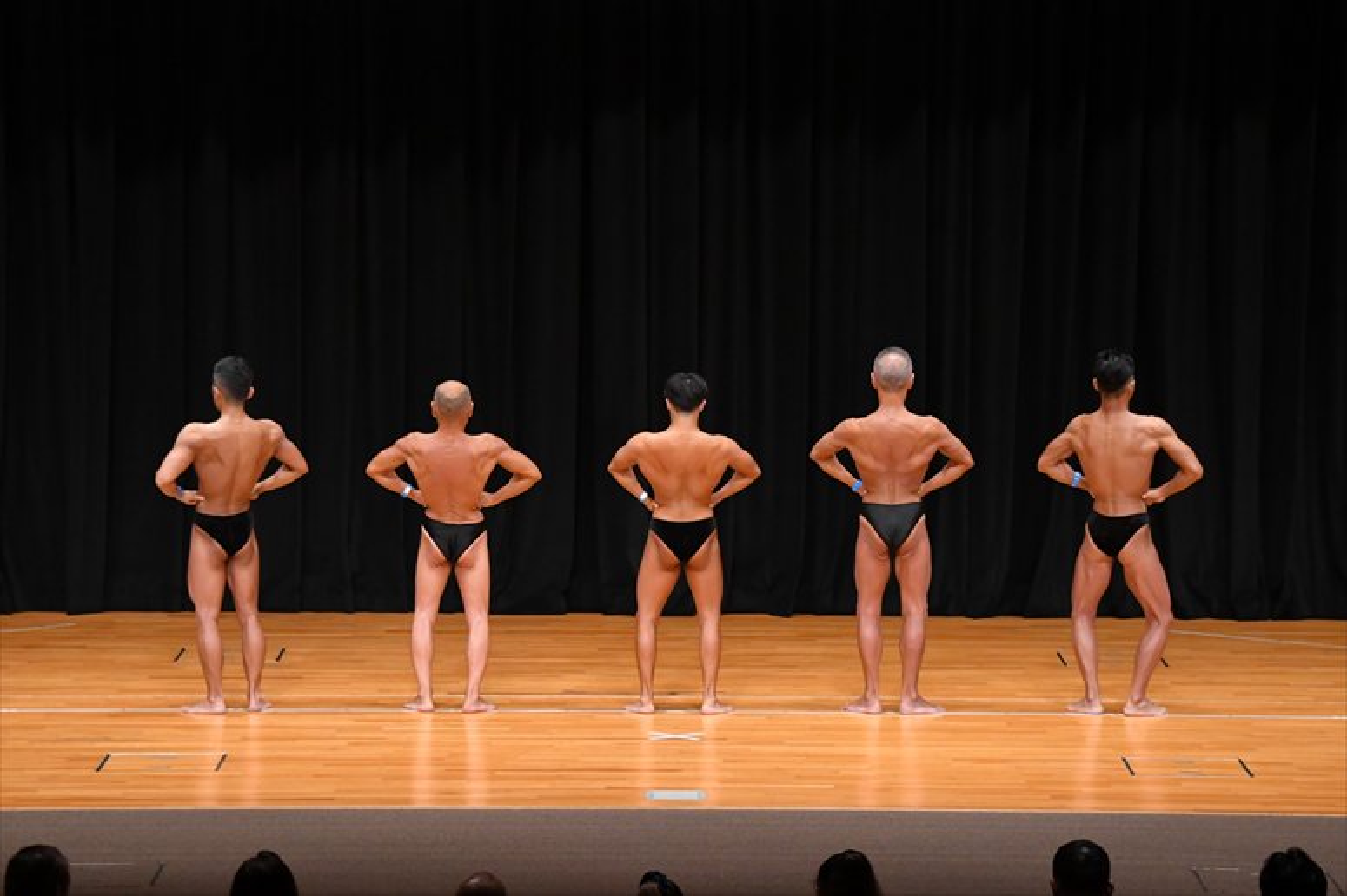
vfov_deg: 10.2
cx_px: 674
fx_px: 5049
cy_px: 448
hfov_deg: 15.2
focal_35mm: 135
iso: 3200
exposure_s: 1/400
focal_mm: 90
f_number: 5.6
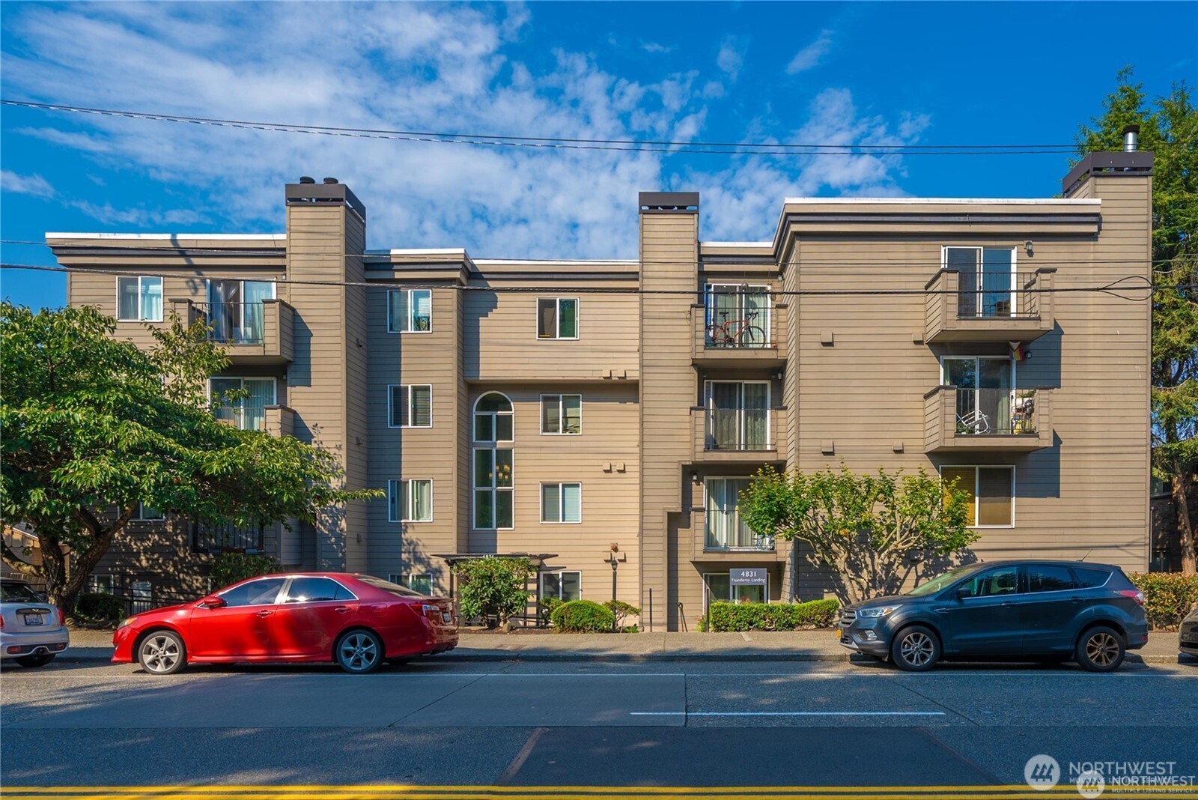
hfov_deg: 86.9
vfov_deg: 64.6
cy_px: 400
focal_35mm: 19
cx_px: 599
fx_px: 632
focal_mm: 19
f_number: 7.1
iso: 80
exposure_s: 1/125
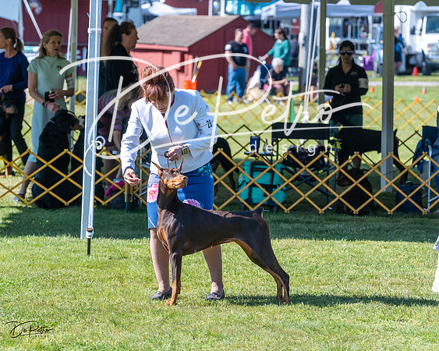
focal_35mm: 186
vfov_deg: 8.3
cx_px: 220
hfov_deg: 10.4
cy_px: 176
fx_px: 2413
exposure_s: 1/1600
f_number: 6.3
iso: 800
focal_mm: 165
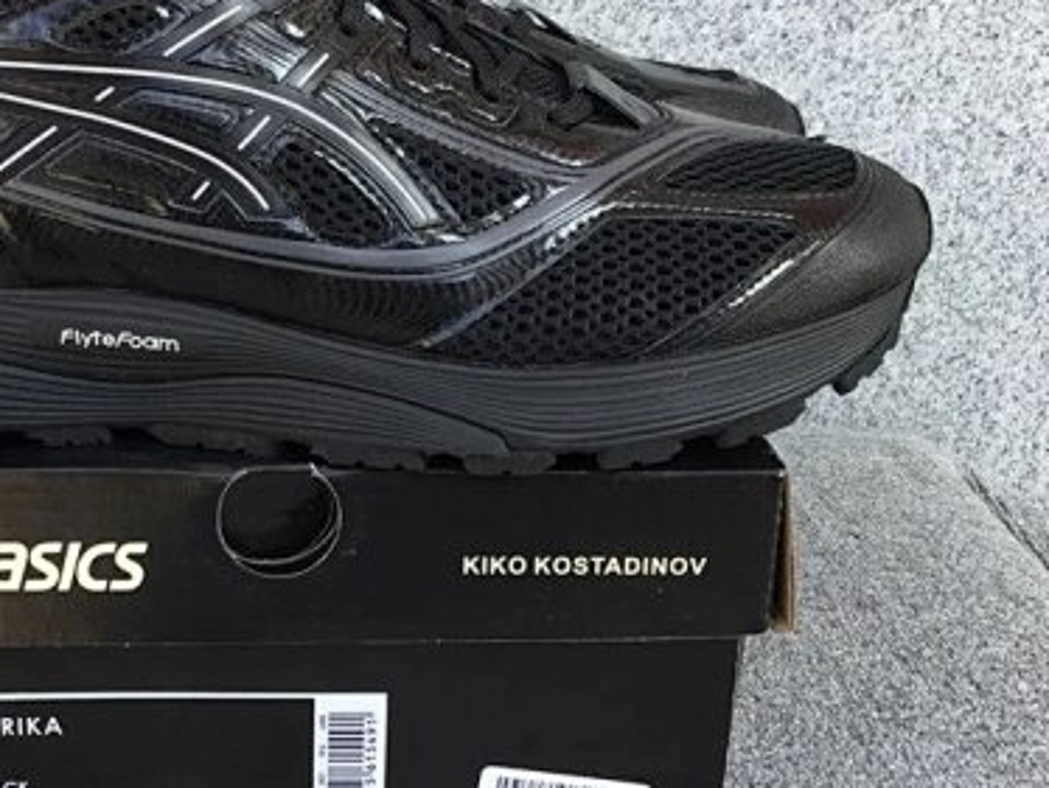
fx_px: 1607
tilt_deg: -19.7
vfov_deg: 27.5
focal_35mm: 53
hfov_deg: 35.5
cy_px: 362
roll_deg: -0.1
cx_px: 286
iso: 25
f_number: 2.4
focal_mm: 3.3
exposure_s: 1/107
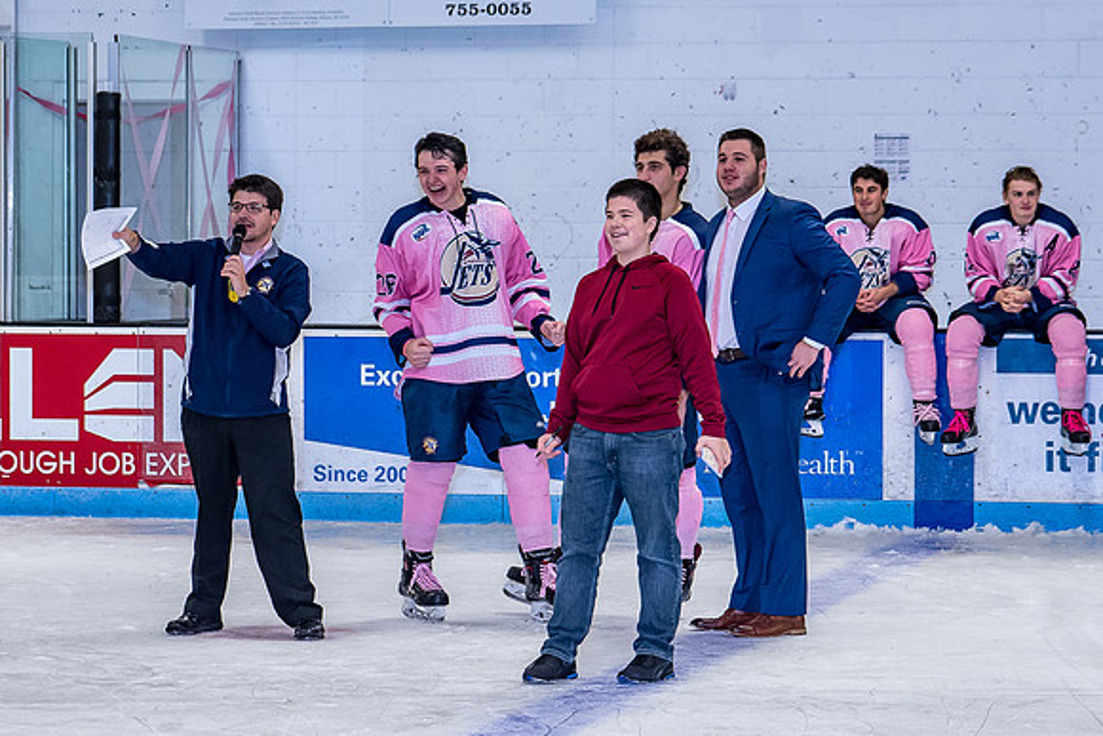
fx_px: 4264
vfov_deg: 9.9
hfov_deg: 14.7
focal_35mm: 139
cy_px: 323
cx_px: 586
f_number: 5
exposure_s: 1/250
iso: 800
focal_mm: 62
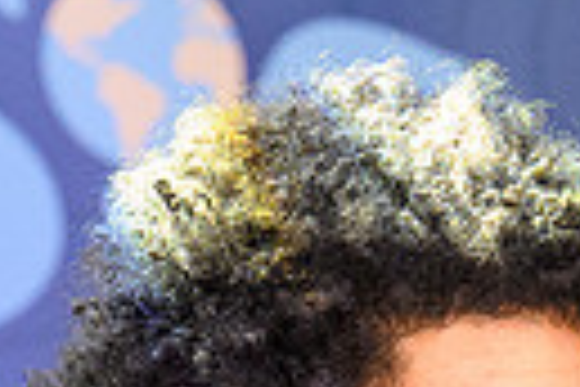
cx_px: 724
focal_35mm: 773
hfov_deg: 2.7
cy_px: 844
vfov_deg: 1.8
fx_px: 12453
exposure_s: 1/250
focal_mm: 115
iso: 4000
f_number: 5.6
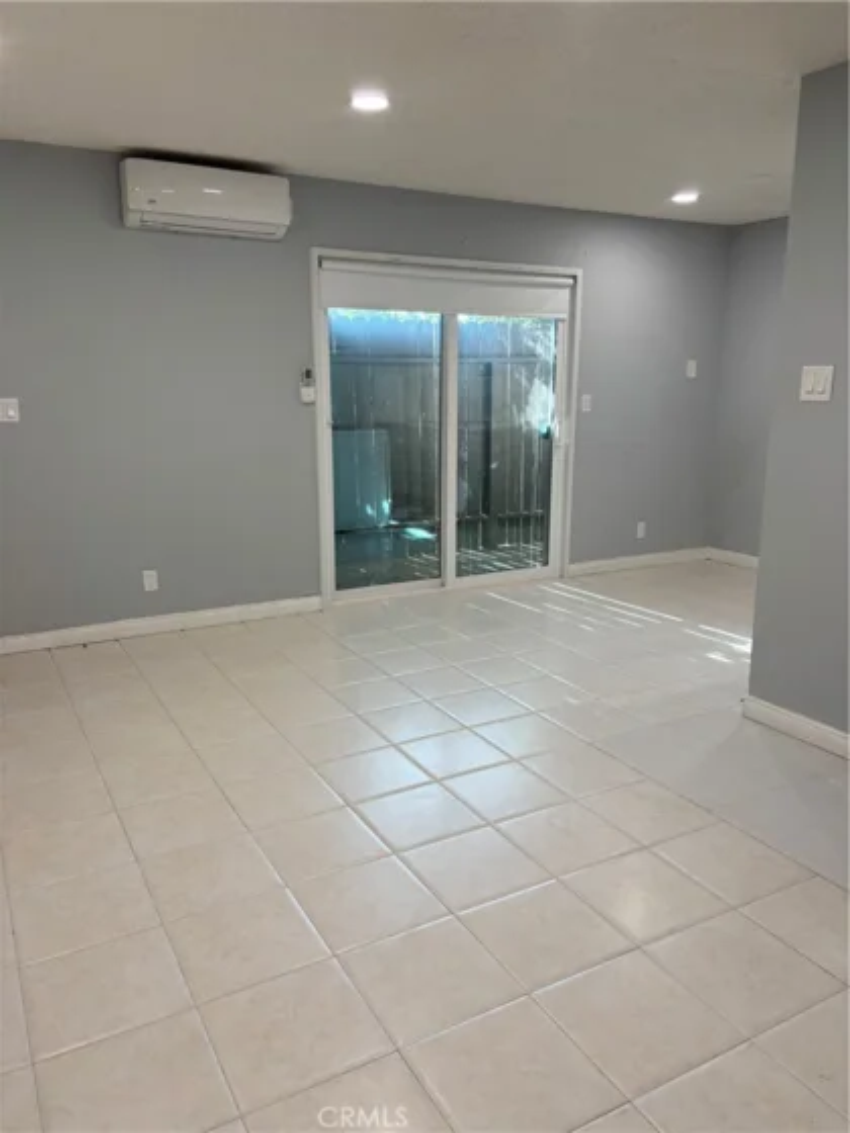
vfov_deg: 67.3
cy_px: 566
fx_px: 851
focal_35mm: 26
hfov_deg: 53.1
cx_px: 425
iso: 64
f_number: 1.6
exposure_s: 1/120
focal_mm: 5.96
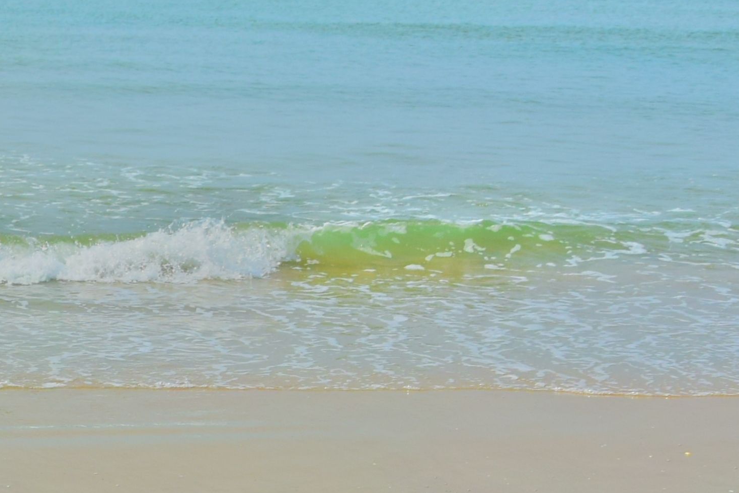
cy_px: 760
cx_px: 3
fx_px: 2279
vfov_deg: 11.8
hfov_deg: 18.0
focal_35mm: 111
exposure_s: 1/400
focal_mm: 18
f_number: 10
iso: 200
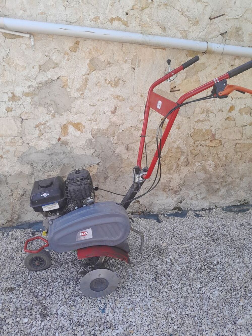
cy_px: 168
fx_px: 252
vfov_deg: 67.3
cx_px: 126
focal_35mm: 26
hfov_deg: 53.1
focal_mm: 3.98
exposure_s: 1/100
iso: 40
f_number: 1.8
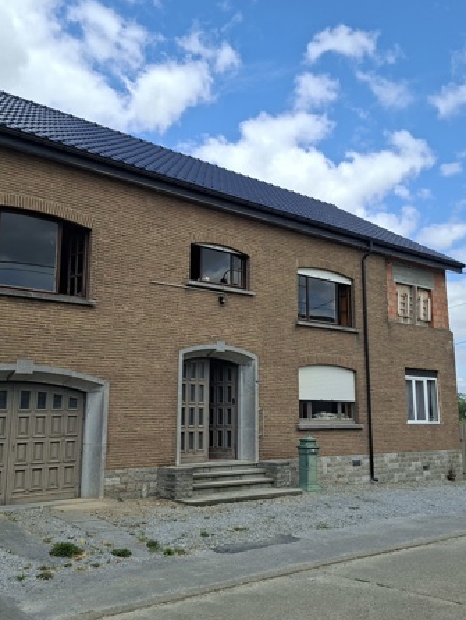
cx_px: 248
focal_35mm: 33
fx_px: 592
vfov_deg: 55.3
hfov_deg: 43.0
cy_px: 309
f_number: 1.8
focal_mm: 5.54
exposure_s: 1/1938
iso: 50
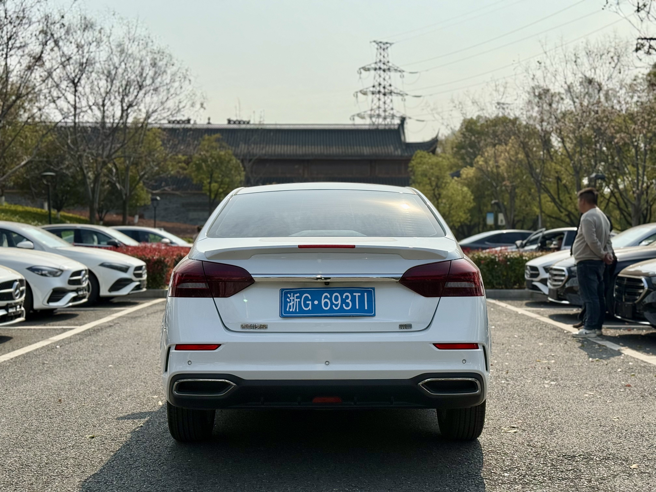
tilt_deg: +0.0
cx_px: 328
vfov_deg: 30.3
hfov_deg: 39.7
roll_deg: +0.4
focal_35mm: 48
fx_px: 910
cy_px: 246
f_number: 1.78
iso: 64
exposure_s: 1/7874
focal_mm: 6.76
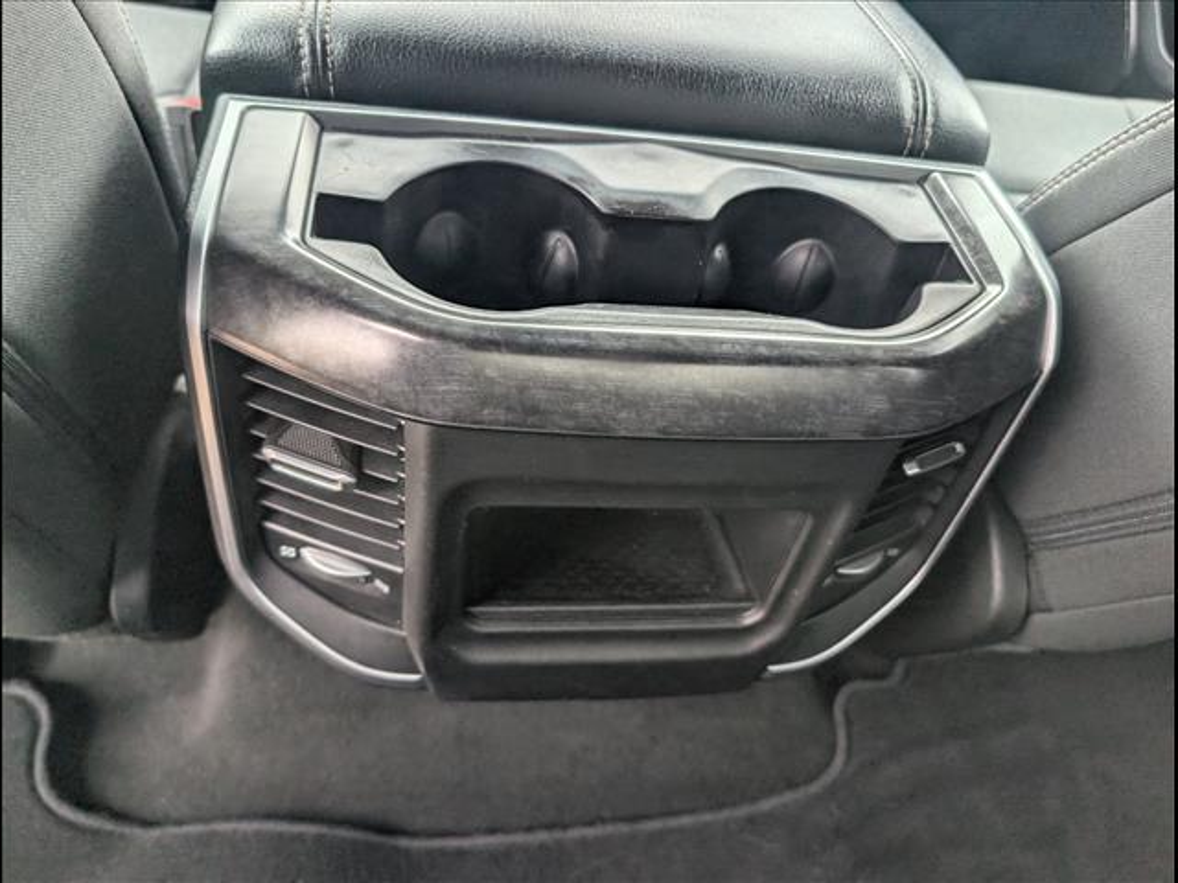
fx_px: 817
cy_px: 442
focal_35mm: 24
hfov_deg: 71.6
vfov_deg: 56.8
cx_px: 589
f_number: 1.68
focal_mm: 6.9
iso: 61
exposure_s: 1/909
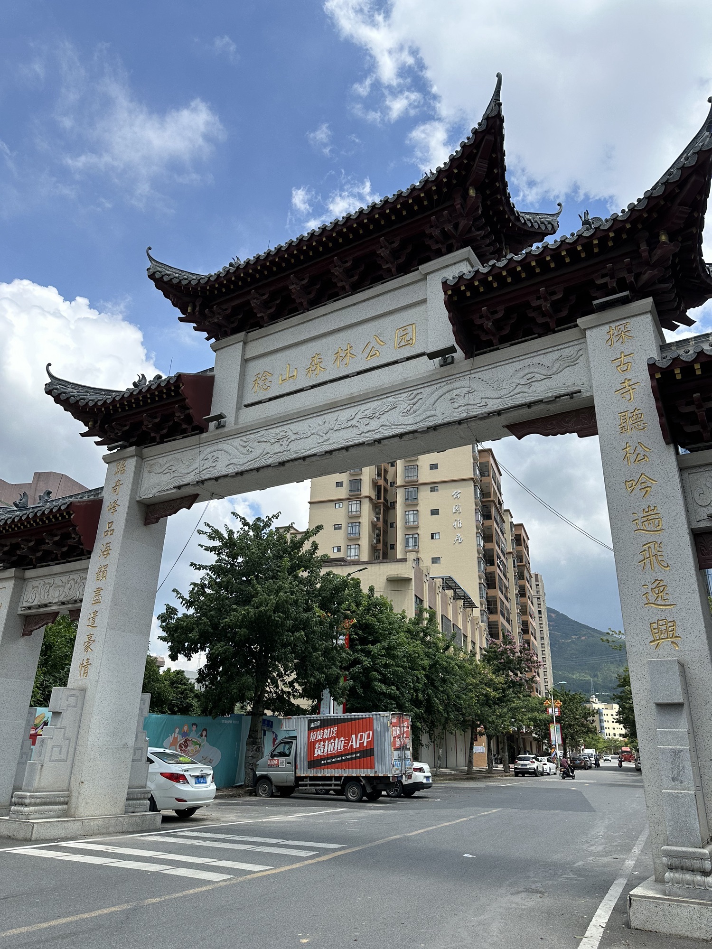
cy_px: 474
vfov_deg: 71.6
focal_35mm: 24
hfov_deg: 56.8
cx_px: 356
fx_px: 658
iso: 80
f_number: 1.78
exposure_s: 1/4762
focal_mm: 6.86
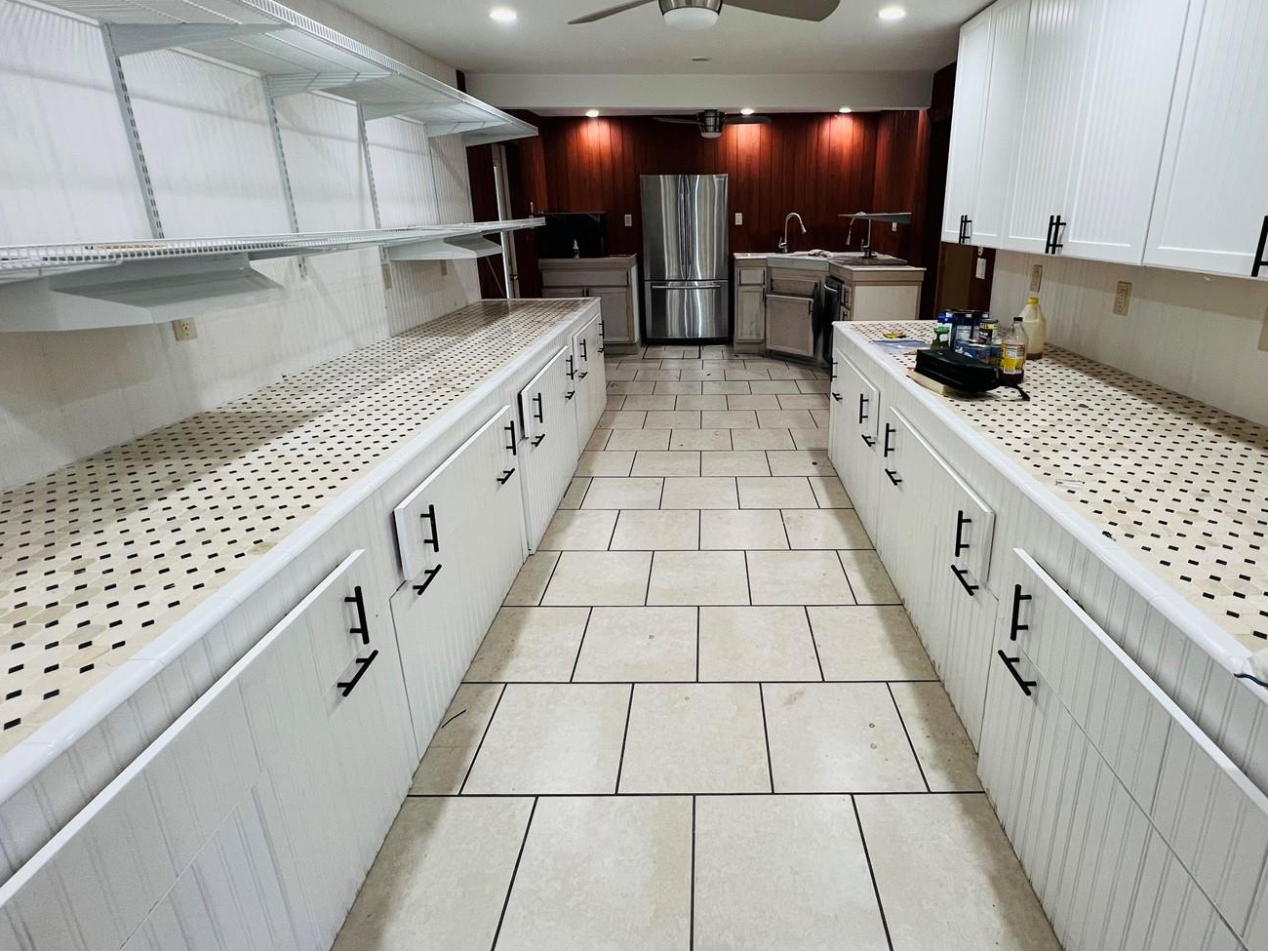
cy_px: 399
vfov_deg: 77.5
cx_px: 712
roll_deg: -0.1
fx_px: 586
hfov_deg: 94.0
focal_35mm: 16
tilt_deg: -17.3
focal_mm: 1.57
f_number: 1.8
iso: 125
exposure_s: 1/60
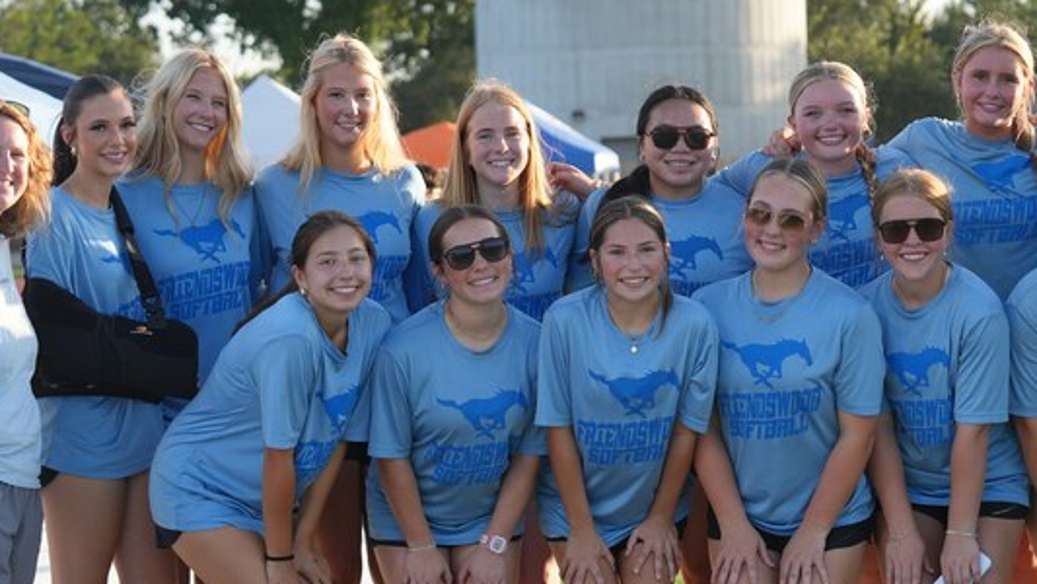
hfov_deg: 15.2
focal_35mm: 141
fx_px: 3878
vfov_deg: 8.6
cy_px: 328
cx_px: 720
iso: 100
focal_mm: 70
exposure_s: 1/250
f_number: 4
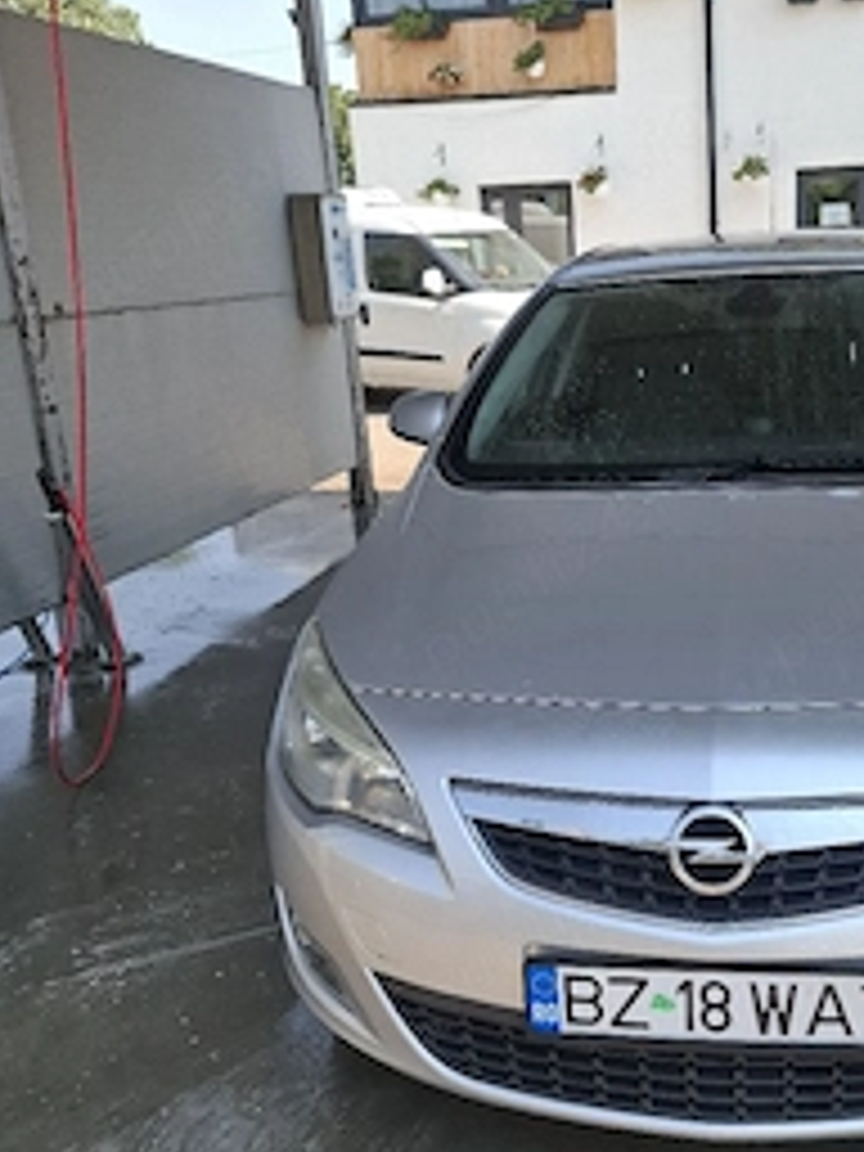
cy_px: 616
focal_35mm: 36
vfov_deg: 51.3
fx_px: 1198
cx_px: 652
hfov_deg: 38.6
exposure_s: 1/833
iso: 50
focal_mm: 5.54
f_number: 1.8
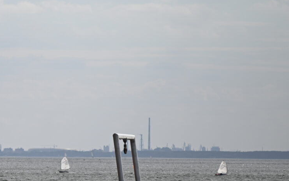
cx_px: -201
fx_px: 3309
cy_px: 144
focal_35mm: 420
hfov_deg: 4.9
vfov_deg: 3.1
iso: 100
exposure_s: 1/2500
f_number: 4
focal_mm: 120
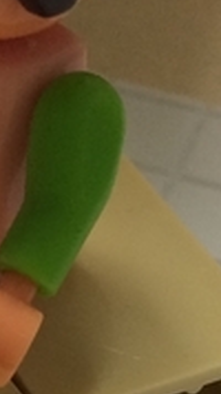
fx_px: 1481
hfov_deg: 8.3
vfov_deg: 14.7
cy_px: 443
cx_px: -133
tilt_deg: -50.1
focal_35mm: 142
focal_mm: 4.15
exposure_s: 1/33
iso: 125
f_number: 2.2
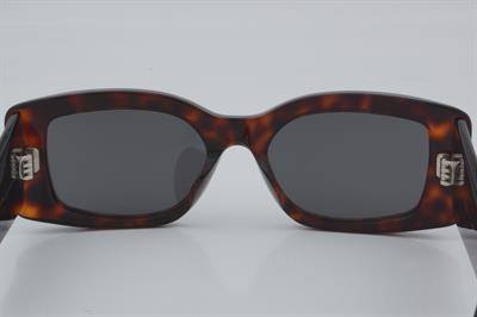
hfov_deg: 24.6
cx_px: 238
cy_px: 158
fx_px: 1092
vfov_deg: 16.5
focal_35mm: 82
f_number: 32
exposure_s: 1/4
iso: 100
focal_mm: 55
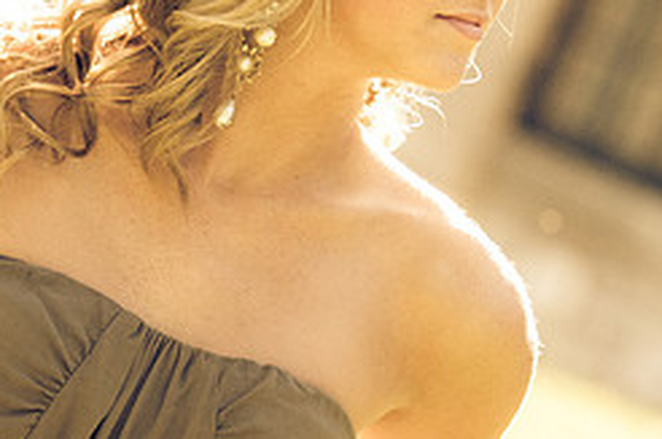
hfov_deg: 3.4
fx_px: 11049
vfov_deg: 2.3
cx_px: 326
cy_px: 217
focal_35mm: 602
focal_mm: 170
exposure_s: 1/1000
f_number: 4
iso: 640
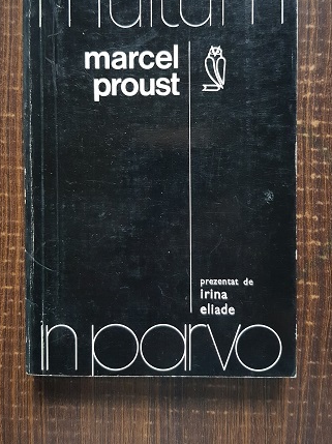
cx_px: 164
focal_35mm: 33
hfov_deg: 42.9
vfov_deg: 54.9
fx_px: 423
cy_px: 173
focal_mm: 4.3
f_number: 1.7
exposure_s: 1/40
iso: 800
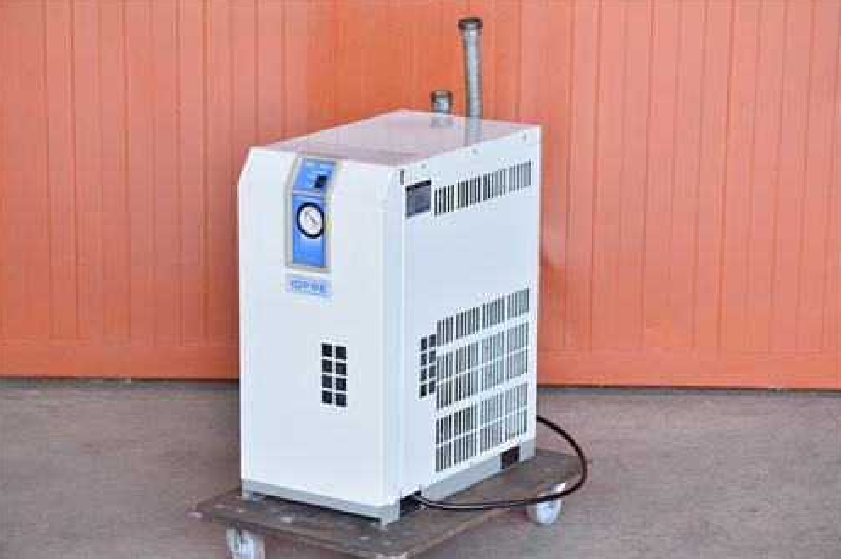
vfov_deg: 12.5
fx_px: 2545
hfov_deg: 18.8
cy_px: 278
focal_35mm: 109
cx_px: 419
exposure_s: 1/640
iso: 1250
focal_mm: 72
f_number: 6.3
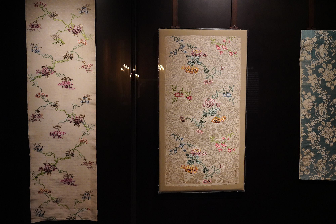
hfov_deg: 61.9
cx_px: 168
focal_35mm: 30
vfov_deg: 43.6
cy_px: 112
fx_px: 280
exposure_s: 1/100
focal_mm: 30
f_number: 3.2
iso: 8000
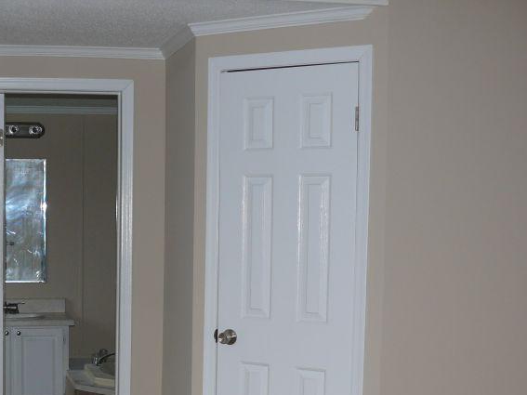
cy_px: 311
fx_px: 989
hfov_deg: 28.9
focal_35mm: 65
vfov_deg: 22.3
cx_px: 81
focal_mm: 7.6
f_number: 2.8
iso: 100
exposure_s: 1/30
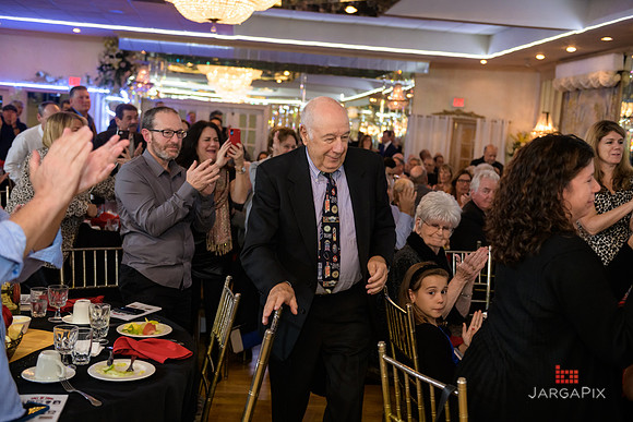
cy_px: 211
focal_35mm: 40
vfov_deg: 33.4
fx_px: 703
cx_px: 316
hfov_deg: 48.4
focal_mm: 40
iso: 1000
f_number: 3.2
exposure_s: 1/125
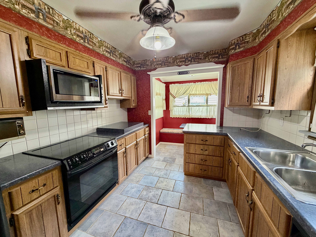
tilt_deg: -7.1
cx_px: 158
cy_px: 118
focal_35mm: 14
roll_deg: +0.9
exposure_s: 1/60
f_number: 2.2
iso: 320
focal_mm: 2.22
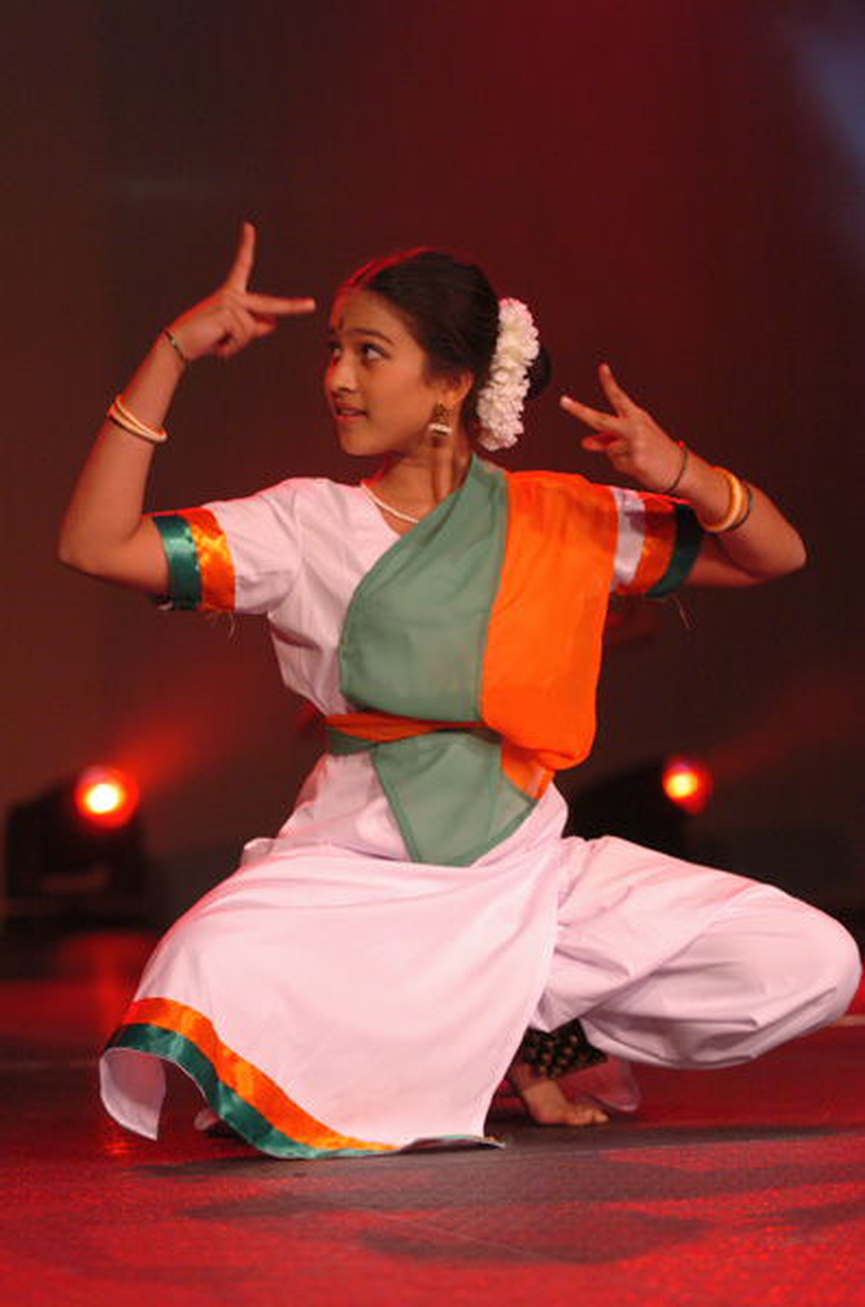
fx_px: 4673
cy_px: 654
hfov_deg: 10.6
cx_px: 432
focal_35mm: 129
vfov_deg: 15.9
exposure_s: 1/160
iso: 800
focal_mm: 86
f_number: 2.8
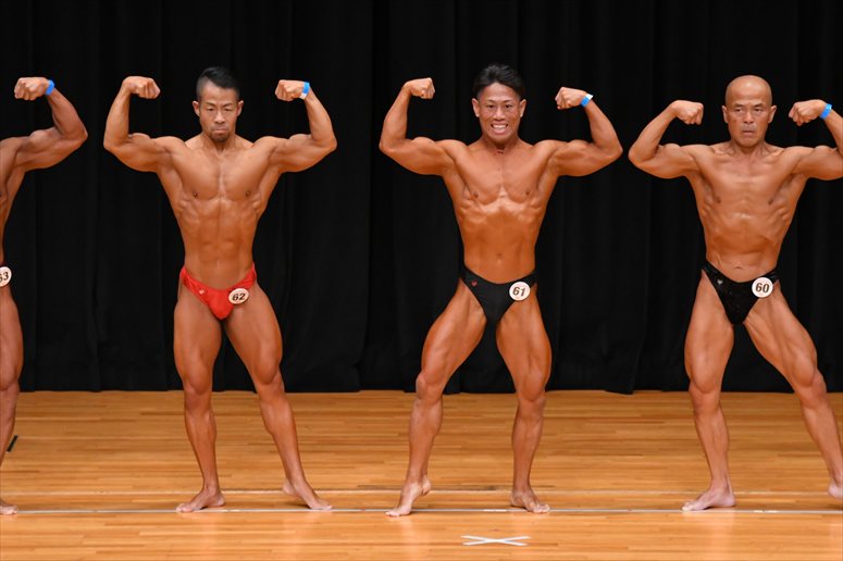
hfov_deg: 7.6
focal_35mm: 270
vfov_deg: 5.1
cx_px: 422
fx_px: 6319
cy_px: 280
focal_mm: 180
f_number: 5.6
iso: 3200
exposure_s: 1/400
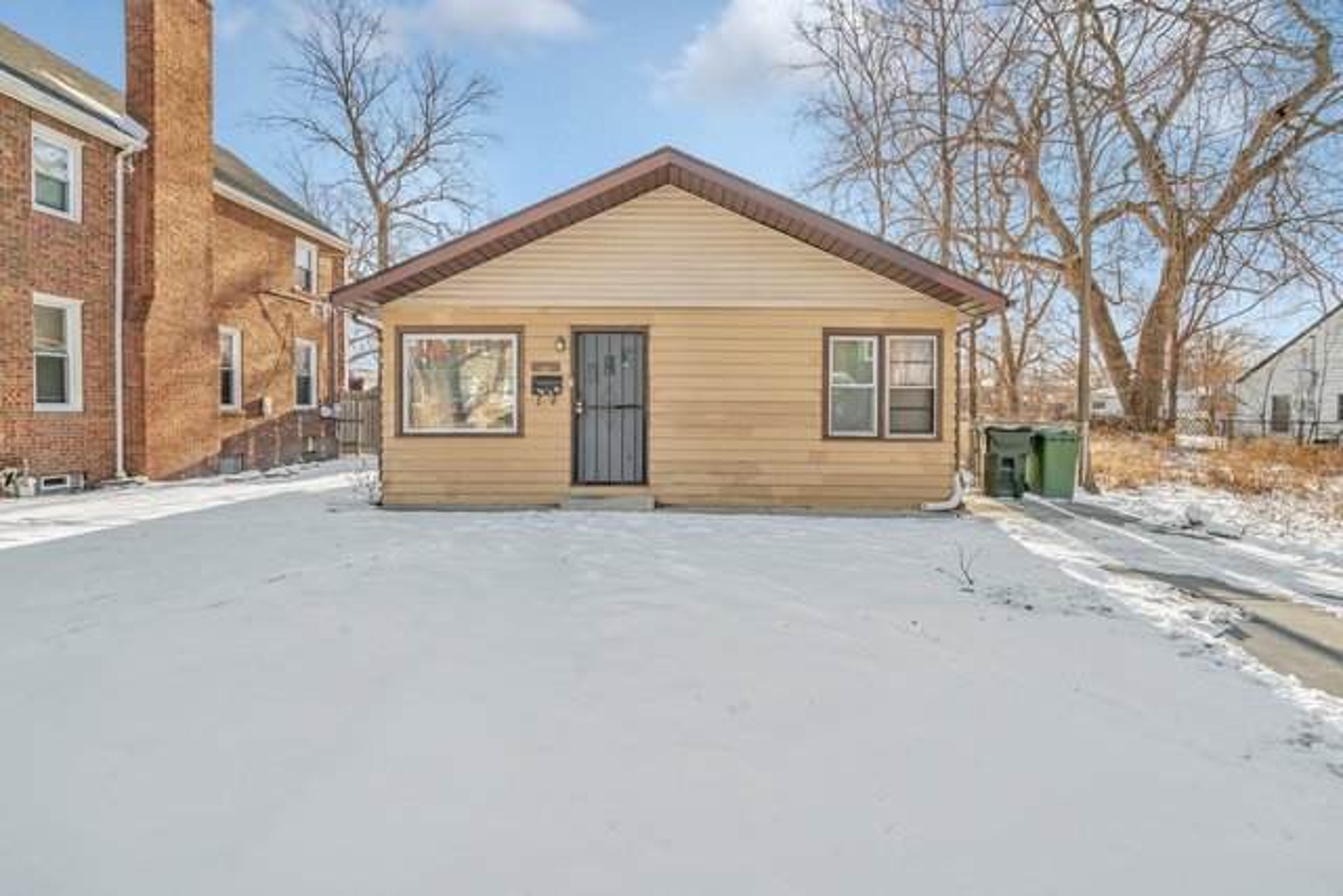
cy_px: 448
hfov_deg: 96.7
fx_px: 597
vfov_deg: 73.8
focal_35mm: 16
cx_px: 672
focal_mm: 16
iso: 400
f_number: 9
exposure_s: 1/100
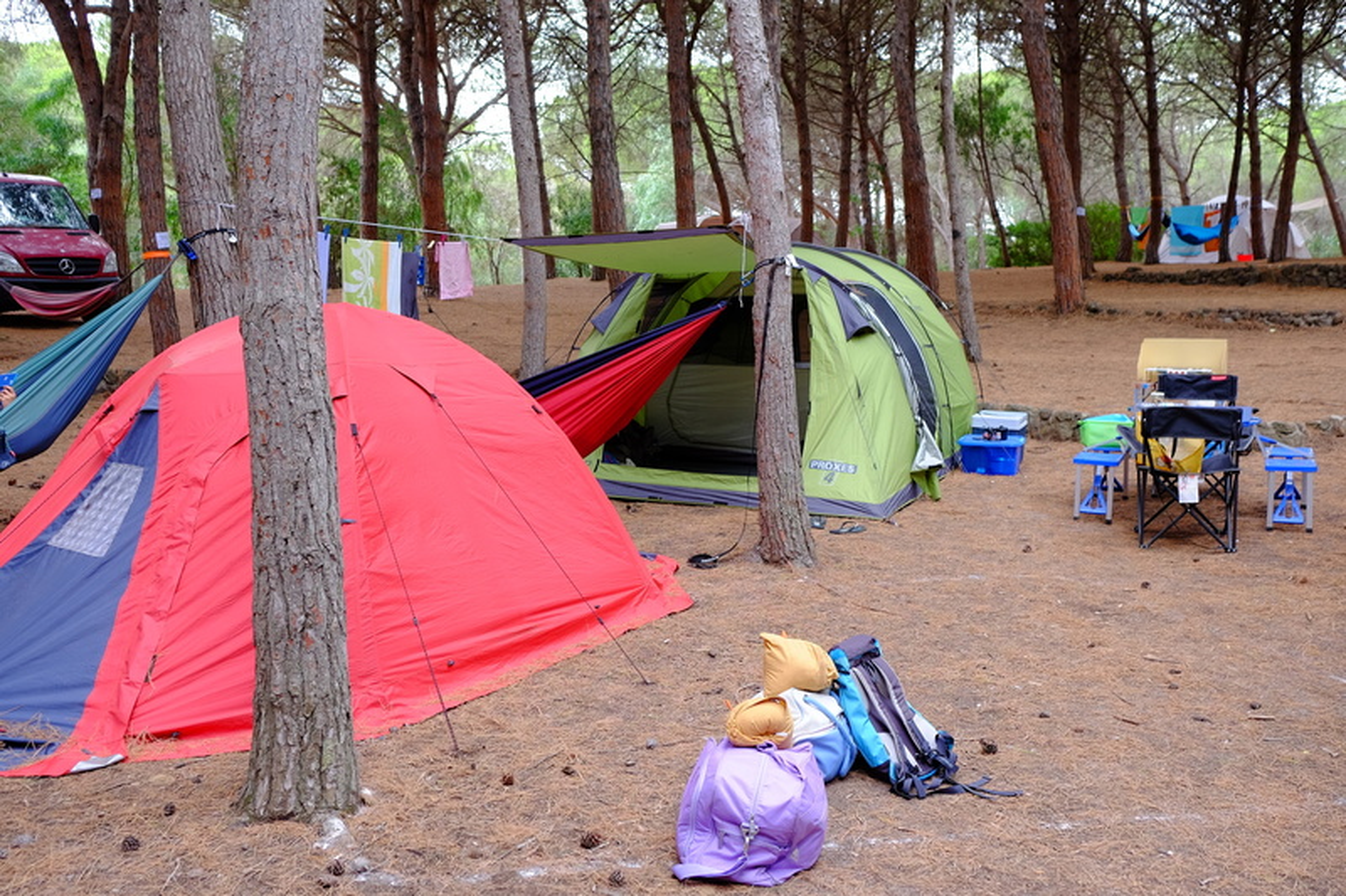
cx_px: 673
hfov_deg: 54.4
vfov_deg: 37.8
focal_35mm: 35
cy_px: 448
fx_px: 1308
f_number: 4
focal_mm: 23
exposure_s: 1/75
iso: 400
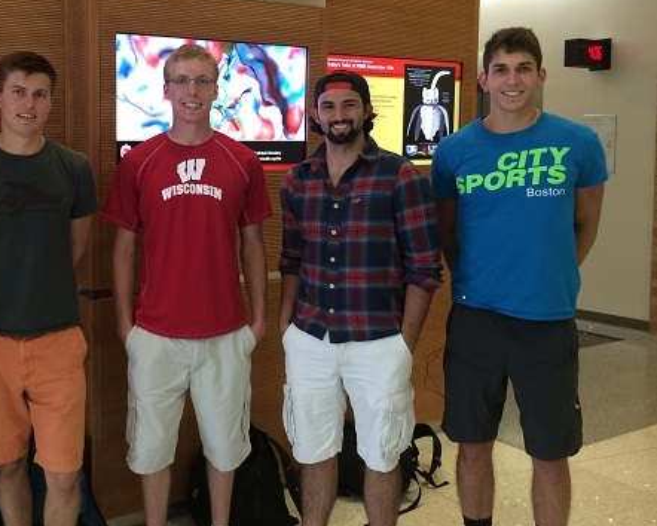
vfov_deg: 34.8
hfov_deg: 41.8
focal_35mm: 43
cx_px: 175
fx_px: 836
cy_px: 203
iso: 160
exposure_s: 1/30
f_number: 2.2
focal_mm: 4.12
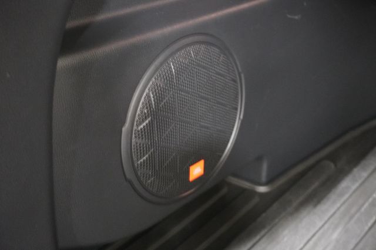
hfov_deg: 45.0
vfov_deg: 30.8
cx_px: 188
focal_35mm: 44
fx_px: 454
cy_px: 125
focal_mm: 29
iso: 6400
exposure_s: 1/4
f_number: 5
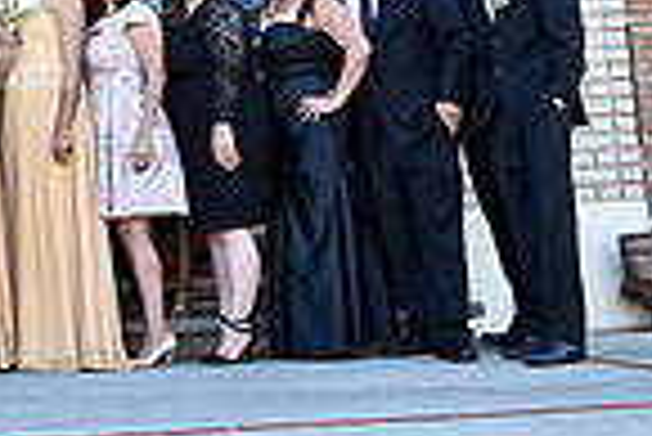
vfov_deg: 10.3
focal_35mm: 126
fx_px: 2284
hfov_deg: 15.3
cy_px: -335
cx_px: -252
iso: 125
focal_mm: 21
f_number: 5
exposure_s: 1/100
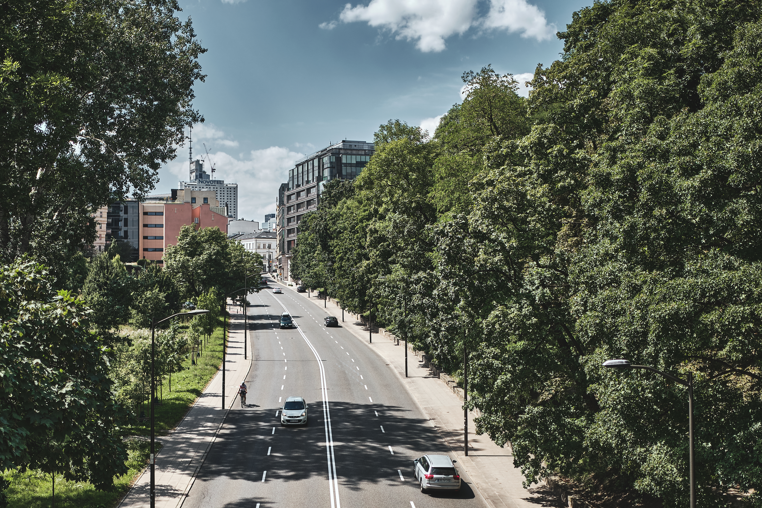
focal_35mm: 45
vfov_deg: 29.9
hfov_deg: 43.6
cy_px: 262
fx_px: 952
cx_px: 345
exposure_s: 1/3200
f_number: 2.5
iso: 200
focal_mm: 23
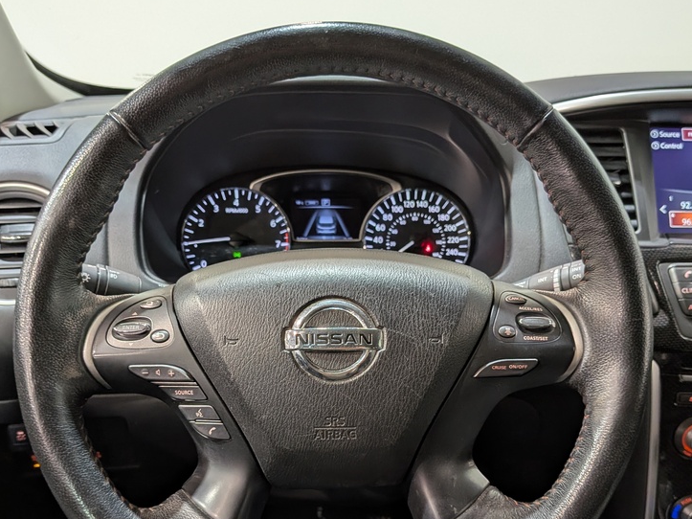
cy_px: 342
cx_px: 334
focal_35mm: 34
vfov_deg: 41.3
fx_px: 680
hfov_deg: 54.0
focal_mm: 4.53
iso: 89
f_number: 1.7
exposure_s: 1/40
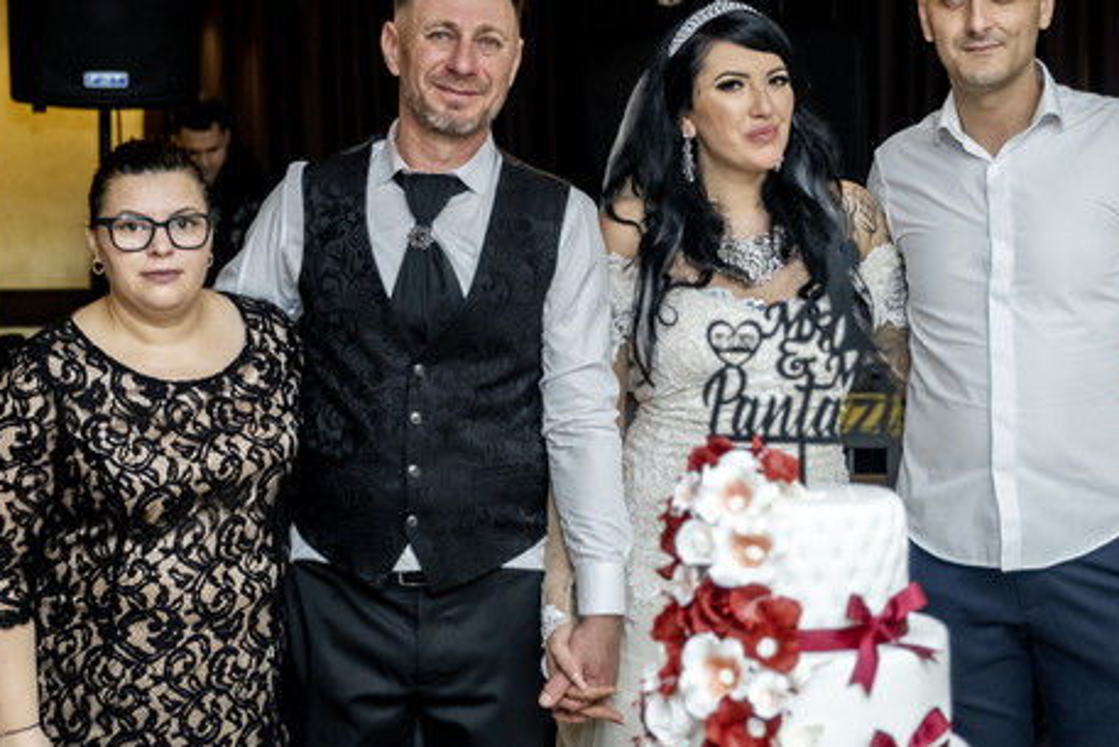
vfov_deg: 19.4
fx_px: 2176
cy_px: 285
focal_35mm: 70
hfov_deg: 28.8
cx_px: 634
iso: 1250
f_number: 2.8
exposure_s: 1/125
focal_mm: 33.2
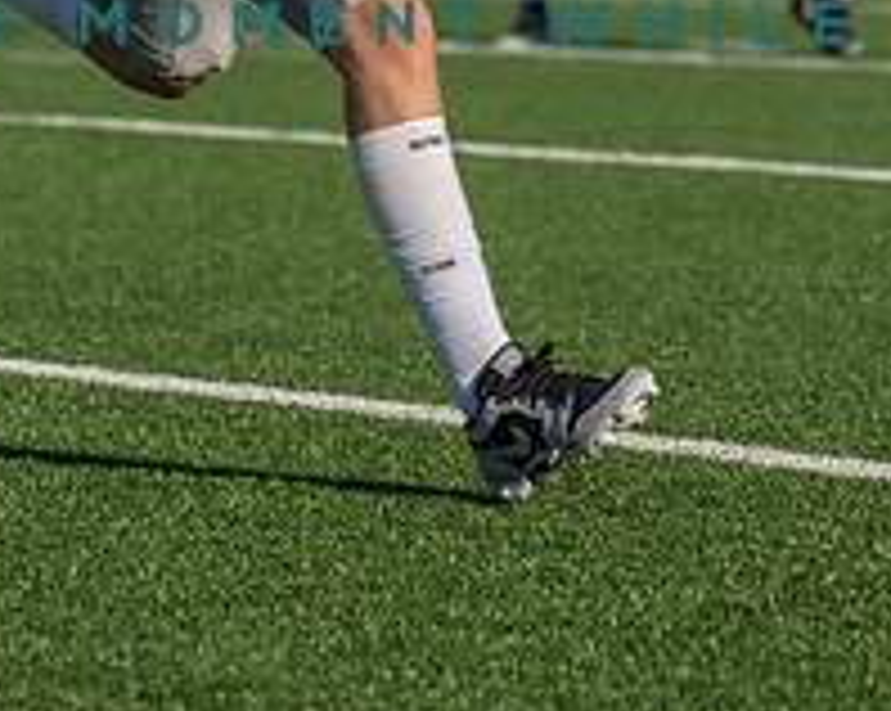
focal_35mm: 280
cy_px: -33
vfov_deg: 5.5
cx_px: 323
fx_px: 7376
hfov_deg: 6.9
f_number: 2.8
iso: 100
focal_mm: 81
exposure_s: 1/3200
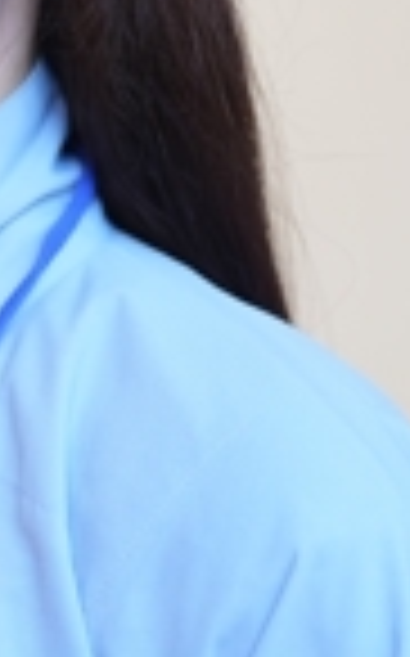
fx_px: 5947
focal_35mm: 332
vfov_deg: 6.3
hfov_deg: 3.9
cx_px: -345
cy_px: 482
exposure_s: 1/200
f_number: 2.8
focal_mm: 73
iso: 400
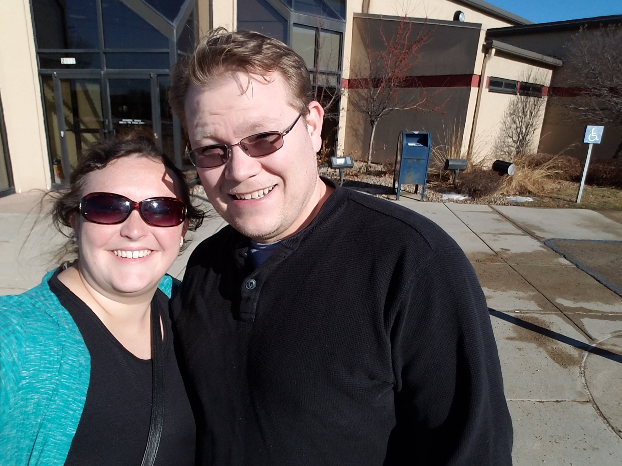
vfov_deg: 63.4
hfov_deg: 79.0
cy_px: 233
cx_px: 311
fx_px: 377
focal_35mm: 21
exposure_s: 1/2312
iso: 50
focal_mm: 2.1
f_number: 1.7
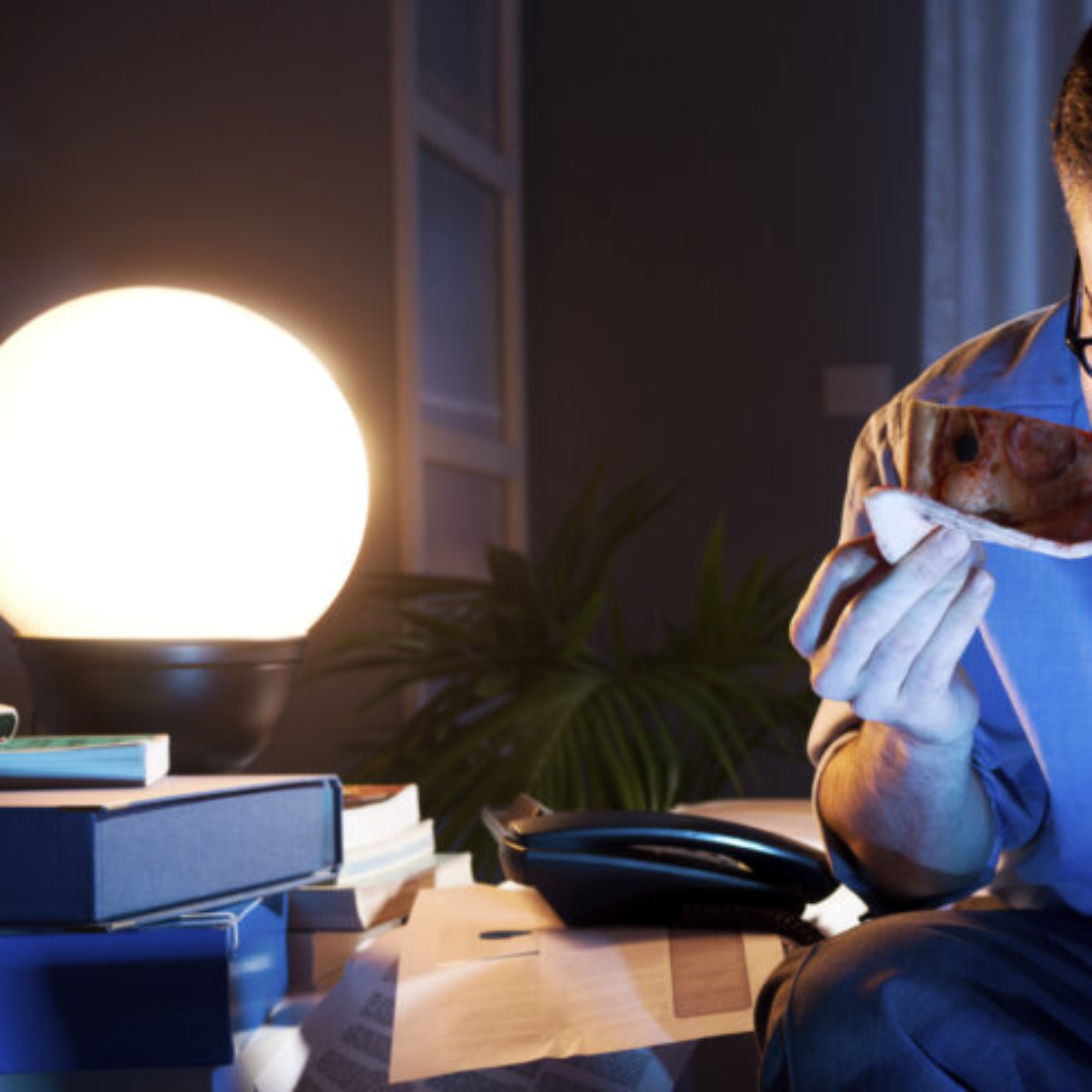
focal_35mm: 66
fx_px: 2356
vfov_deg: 26.0
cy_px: 733
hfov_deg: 24.8
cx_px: 1103
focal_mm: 35
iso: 100
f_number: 5.6
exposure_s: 1/125
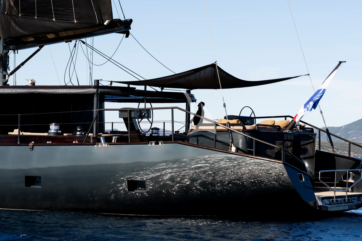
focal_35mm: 109
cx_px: 198
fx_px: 1096
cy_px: 113
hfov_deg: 18.8
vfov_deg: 12.6
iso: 100
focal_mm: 65
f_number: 5
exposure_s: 1/320
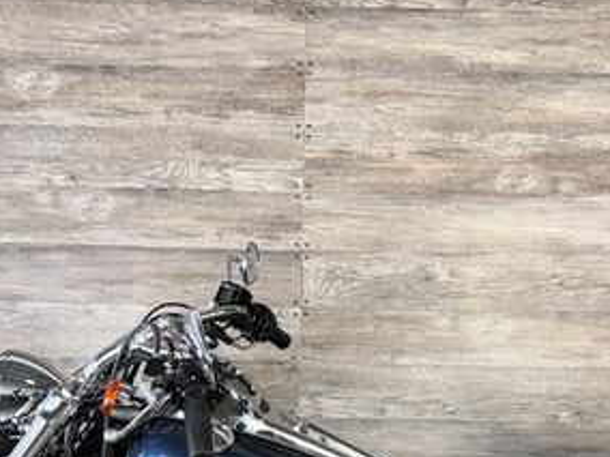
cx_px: 305
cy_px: 433
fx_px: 952
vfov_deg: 25.9
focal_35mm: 54
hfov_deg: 35.5
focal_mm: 6.76
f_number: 1.78
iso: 50
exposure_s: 1/33
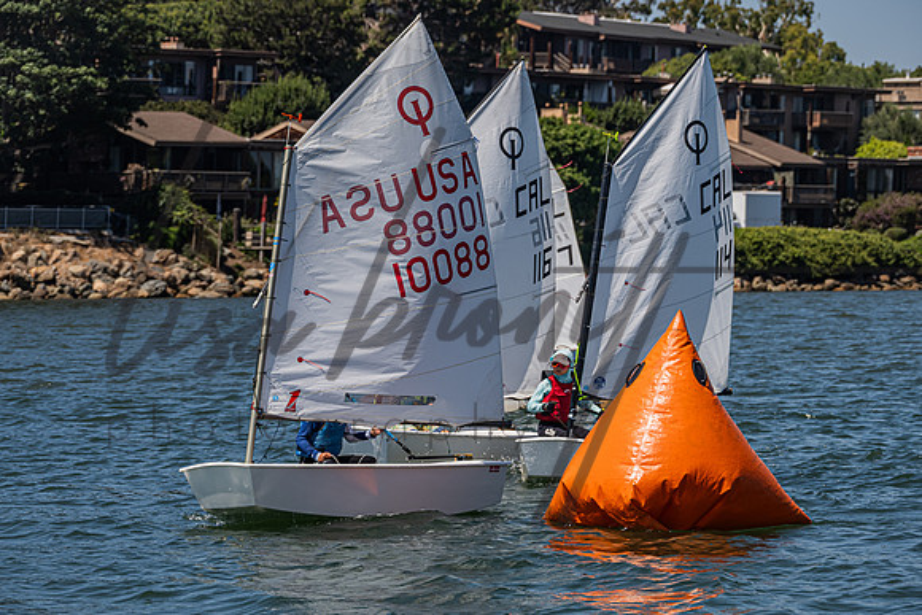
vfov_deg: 9.1
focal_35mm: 151
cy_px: 315
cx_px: 456
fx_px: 3866
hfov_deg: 13.6
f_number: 7.1
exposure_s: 1/1250
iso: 250
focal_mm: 130
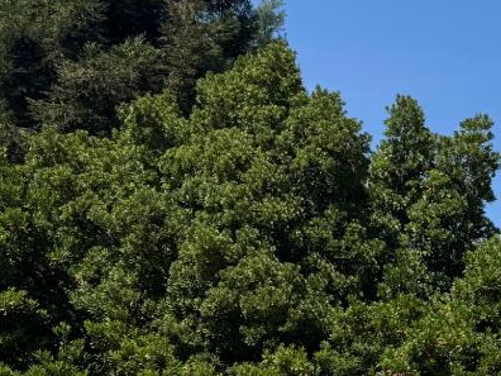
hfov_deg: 17.8
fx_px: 1317
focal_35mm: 91
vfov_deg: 16.0
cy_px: 364
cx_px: 874
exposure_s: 1/5348
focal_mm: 6.76
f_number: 1.78
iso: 80
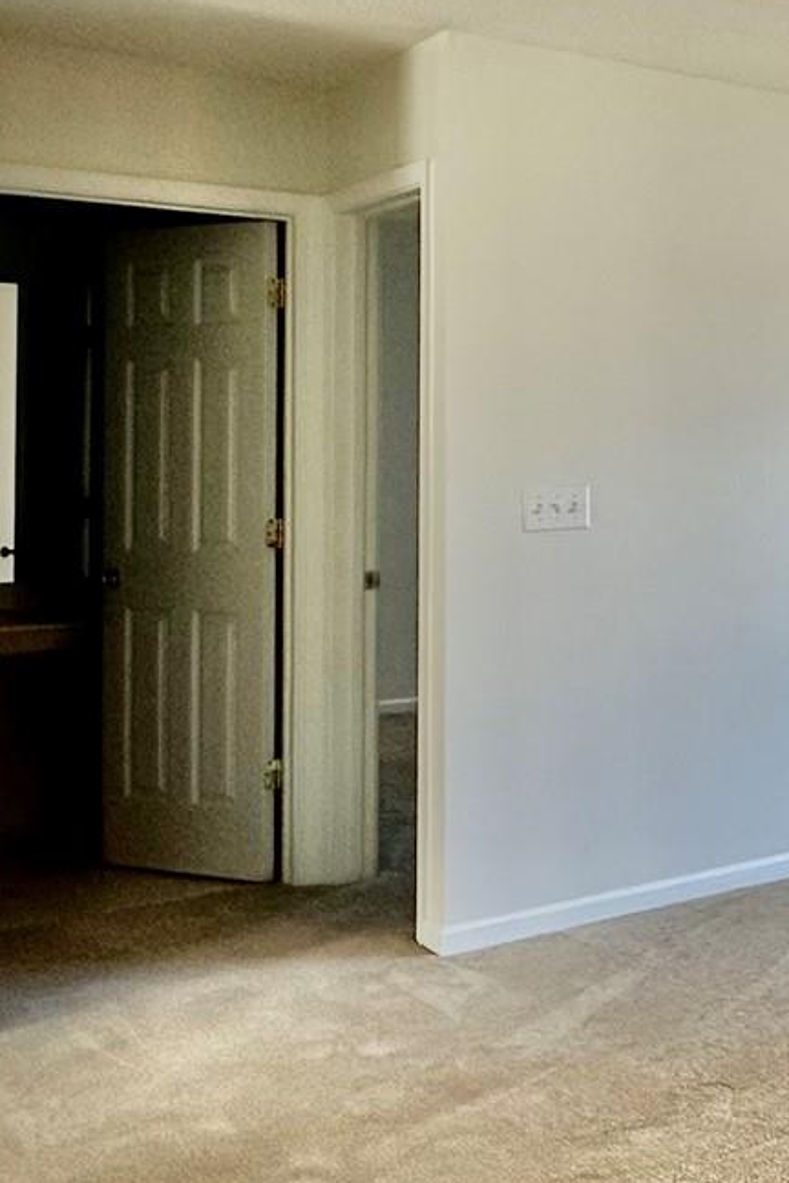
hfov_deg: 21.3
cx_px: 1359
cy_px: 445
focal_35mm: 46
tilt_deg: +0.5
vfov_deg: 42.4
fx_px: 1512
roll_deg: -0.5
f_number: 2.2
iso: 160
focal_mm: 2.22
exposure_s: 1/120
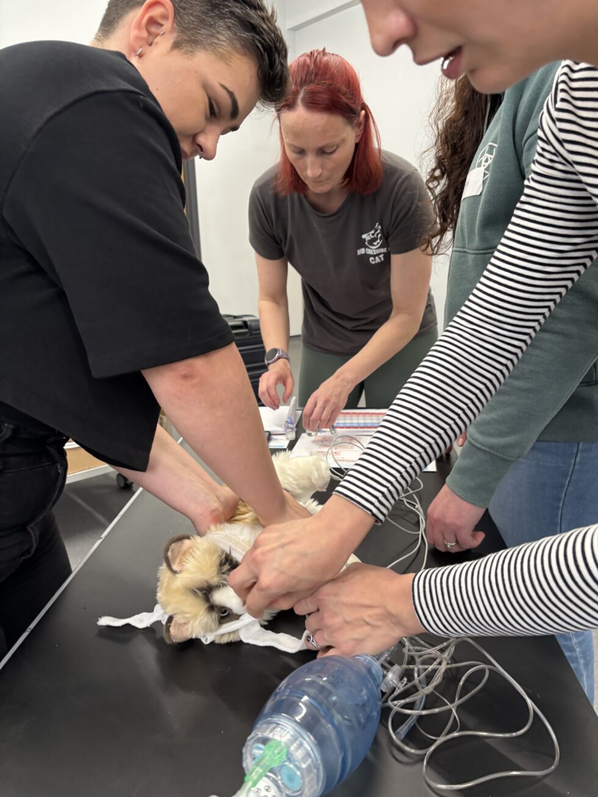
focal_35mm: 26
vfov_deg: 67.3
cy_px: 398
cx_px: 299
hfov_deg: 53.1
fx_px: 599
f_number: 1.6
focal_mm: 5.96
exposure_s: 1/66
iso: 125
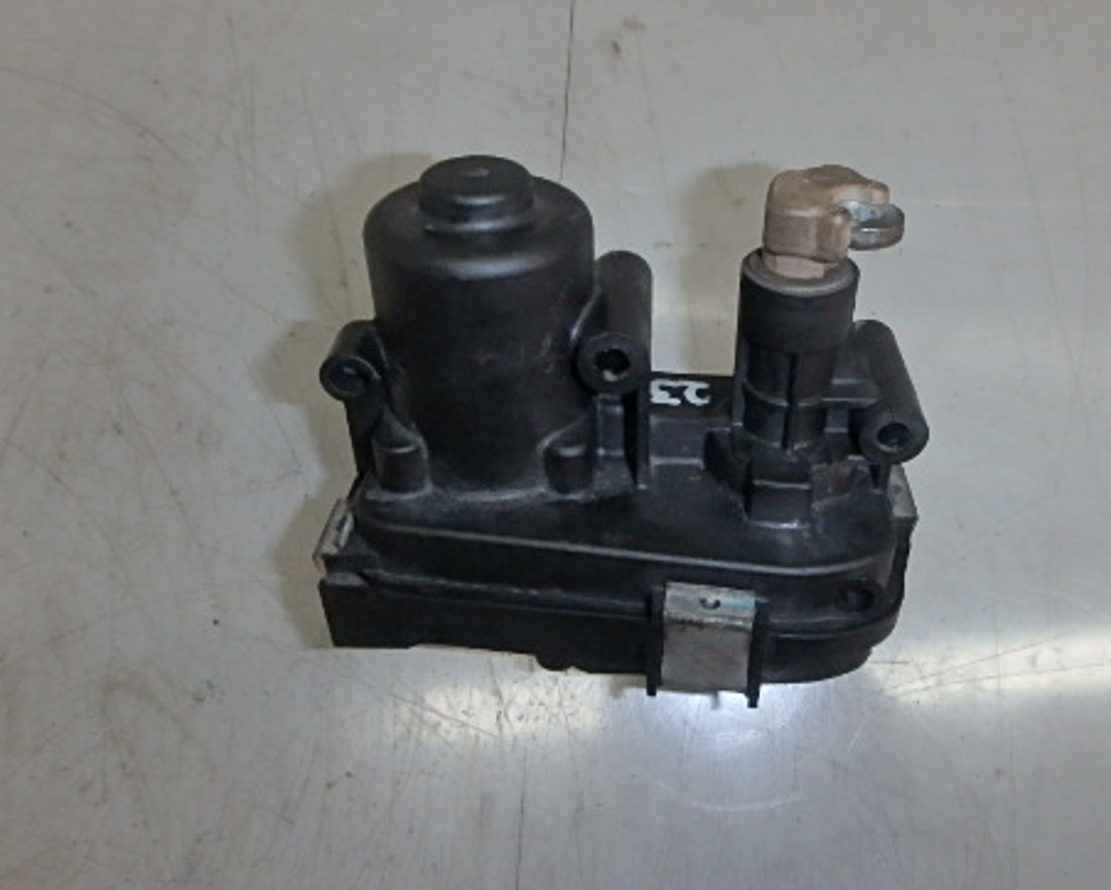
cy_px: 420
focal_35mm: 29
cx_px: 651
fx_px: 954
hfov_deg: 60.1
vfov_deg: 50.0
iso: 320
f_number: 6
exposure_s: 1/100
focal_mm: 3.7
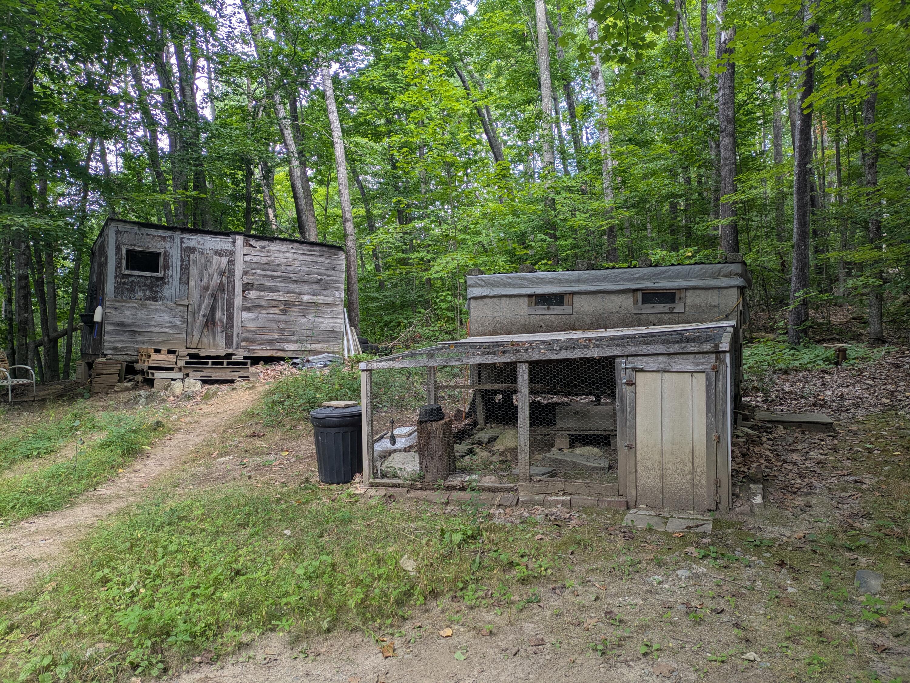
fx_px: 657
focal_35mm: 25
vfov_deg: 54.9
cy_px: 342
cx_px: 455
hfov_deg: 69.4
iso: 37
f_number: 1.89
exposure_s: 1/135
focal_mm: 5.43
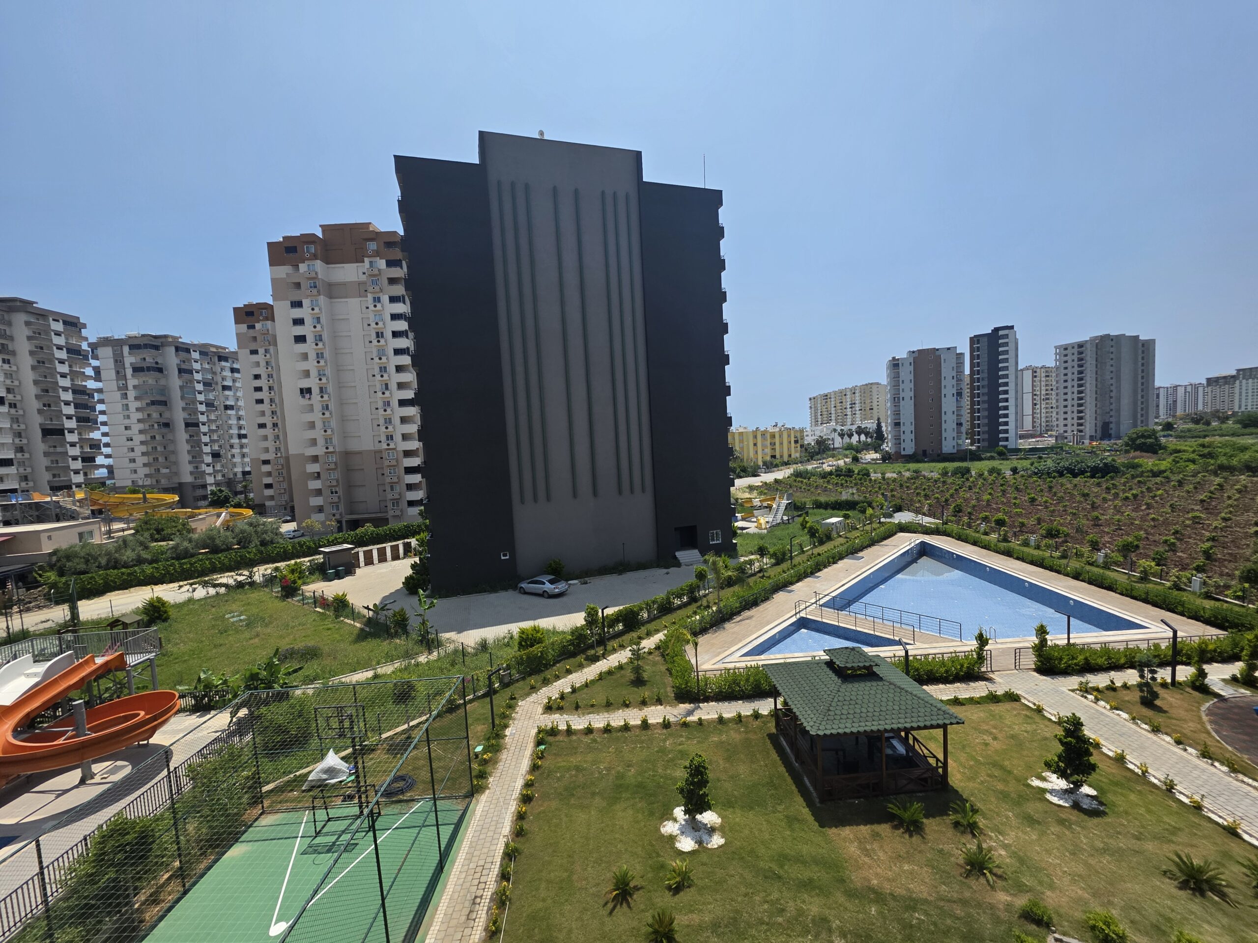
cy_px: 472
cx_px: 629
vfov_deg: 89.9
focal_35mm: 13
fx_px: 472
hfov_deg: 106.2
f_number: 1.9
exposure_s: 1/3143
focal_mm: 2.2
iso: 40
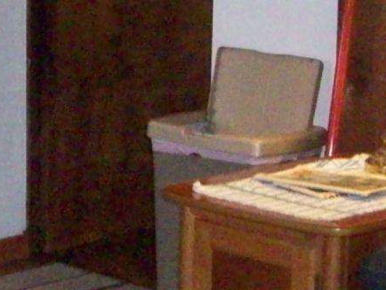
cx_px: 9
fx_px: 1740
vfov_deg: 9.5
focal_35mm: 156
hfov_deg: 12.5
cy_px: 125
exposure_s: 1/128
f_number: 2.8
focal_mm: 5.7
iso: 800
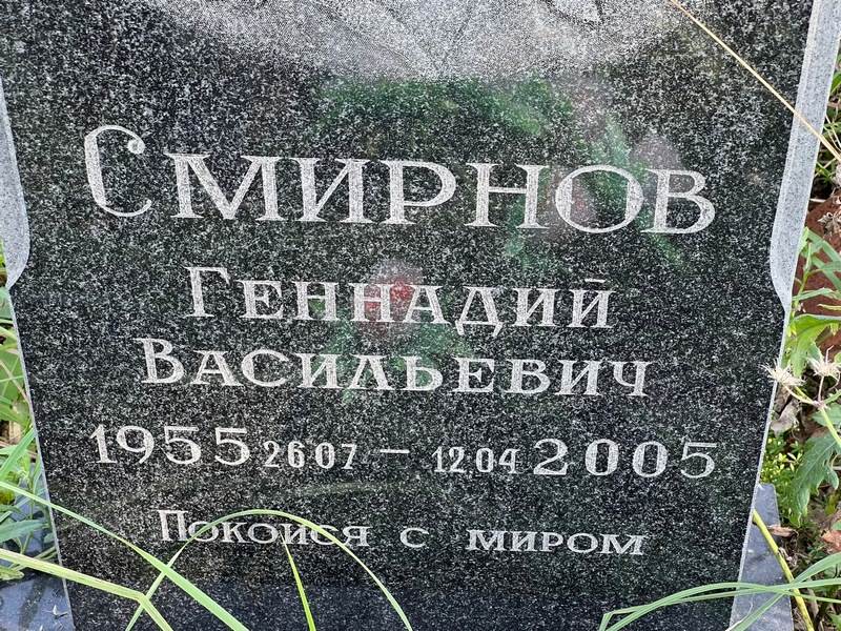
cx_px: 420
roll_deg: +2.5
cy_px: 316
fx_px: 1871
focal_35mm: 77
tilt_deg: -44.7
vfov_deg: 19.1
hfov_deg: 25.3
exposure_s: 1/99
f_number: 2.8
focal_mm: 9
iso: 80
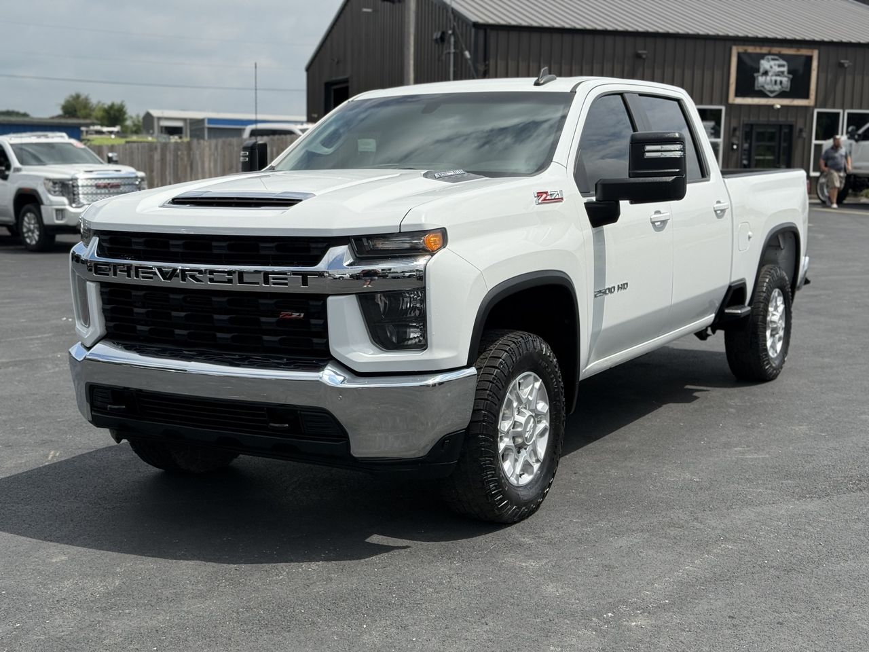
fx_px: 1205
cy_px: 326
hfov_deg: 39.7
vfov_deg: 30.3
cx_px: 434
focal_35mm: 48
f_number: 1.78
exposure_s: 1/7143
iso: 64
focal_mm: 6.76
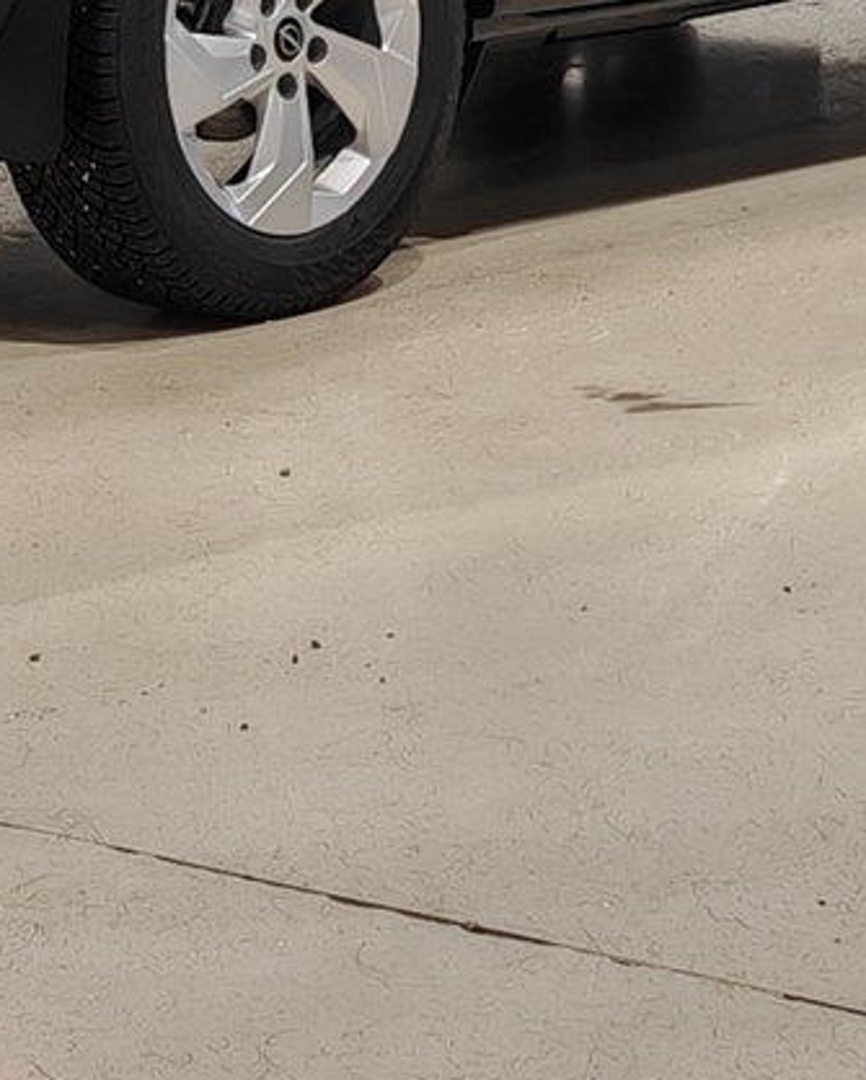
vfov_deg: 11.3
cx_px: 132
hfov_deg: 9.2
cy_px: -176
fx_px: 5376
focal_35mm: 168
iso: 64
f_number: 1.6
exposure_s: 1/100
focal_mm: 5.4
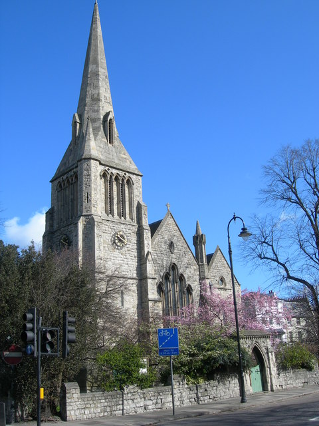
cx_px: 160
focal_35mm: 38
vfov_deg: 49.0
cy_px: 213
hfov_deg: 37.7
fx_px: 467
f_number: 4.8
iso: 50
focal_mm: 7.8
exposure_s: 1/342
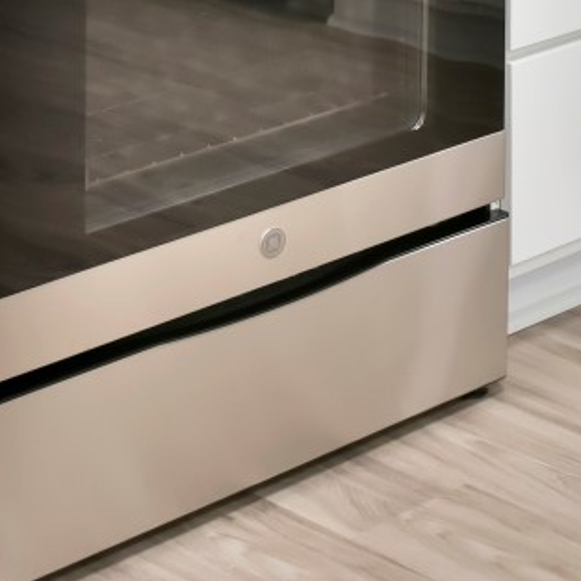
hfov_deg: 12.8
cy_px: -351
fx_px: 2507
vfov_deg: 12.4
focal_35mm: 132
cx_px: 742
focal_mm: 30
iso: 1250
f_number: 8
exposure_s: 1/30
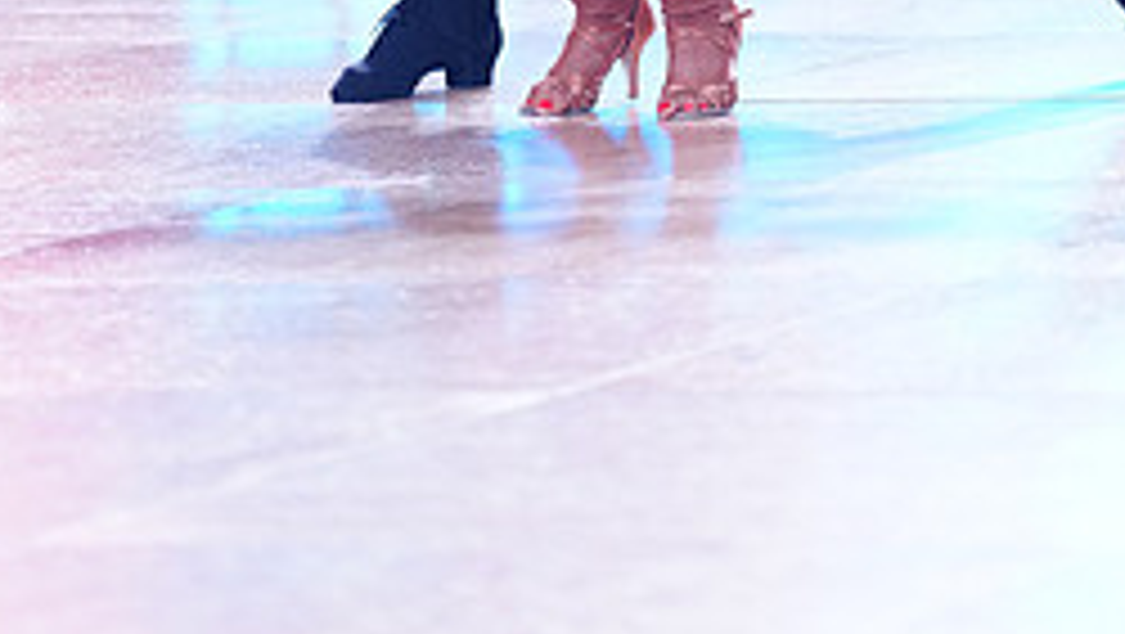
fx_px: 11373
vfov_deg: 3.2
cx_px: 736
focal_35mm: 381
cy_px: -427
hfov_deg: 5.7
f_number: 2.8
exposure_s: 1/640
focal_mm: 157
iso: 1600
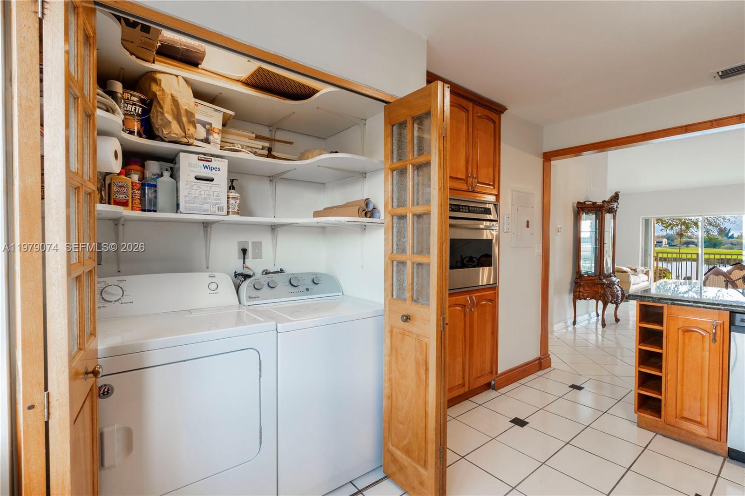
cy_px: 248
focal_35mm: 16
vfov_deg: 72.0
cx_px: 372
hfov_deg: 95.0
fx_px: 341
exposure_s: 1/10
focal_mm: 11
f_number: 5
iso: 250
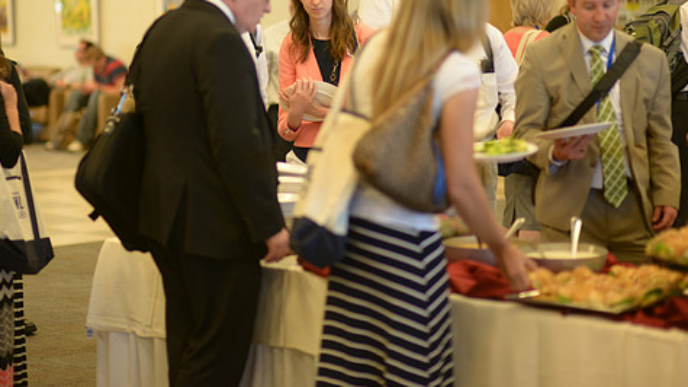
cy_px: 115
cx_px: 300
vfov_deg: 11.1
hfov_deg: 19.6
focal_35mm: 109
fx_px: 1989
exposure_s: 1/200
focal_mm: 85
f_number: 1.4
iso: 640
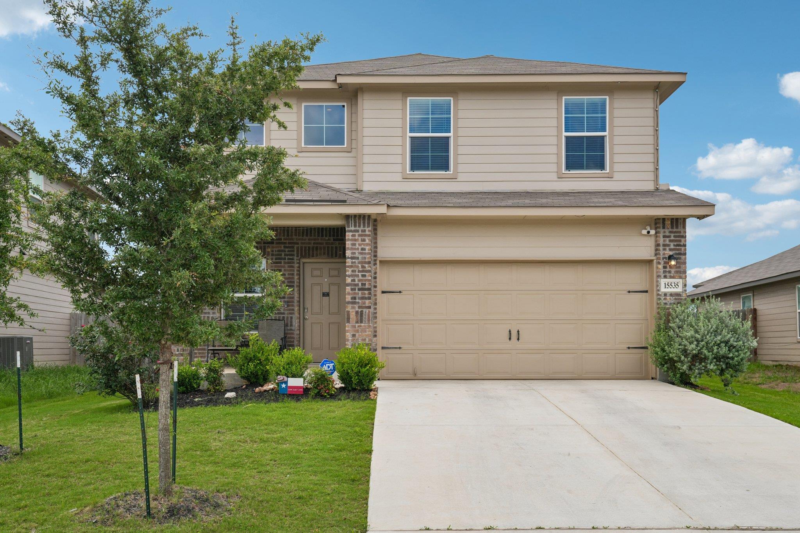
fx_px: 755
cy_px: 266
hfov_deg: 55.8
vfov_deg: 38.9
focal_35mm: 34
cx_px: 400
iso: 200
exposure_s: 1/350
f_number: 8
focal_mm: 34
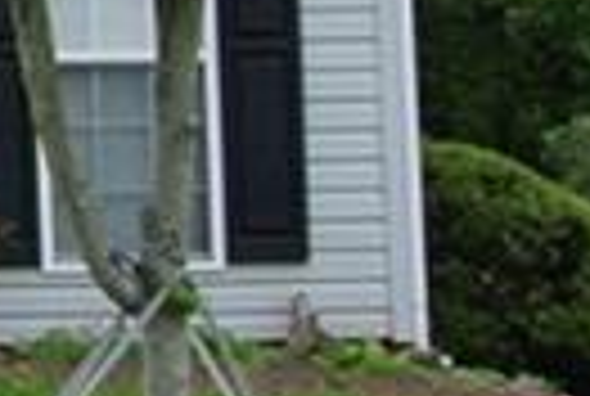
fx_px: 4369
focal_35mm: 266
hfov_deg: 6.7
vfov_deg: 5.1
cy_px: -326
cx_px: -1405
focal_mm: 12.7
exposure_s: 1/500
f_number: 4.5
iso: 100
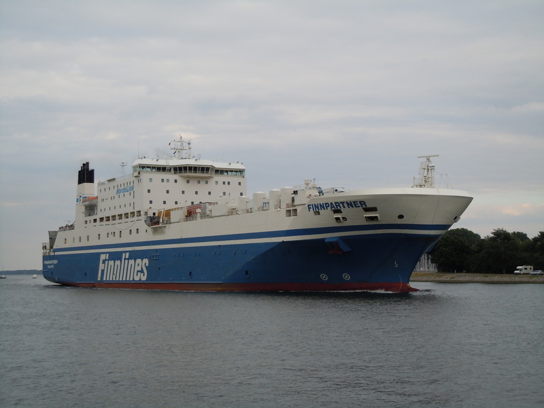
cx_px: 272
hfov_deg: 32.7
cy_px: 204
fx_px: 927
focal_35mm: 59
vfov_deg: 24.8
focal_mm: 10.6
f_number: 4
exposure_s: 1/320
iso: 100
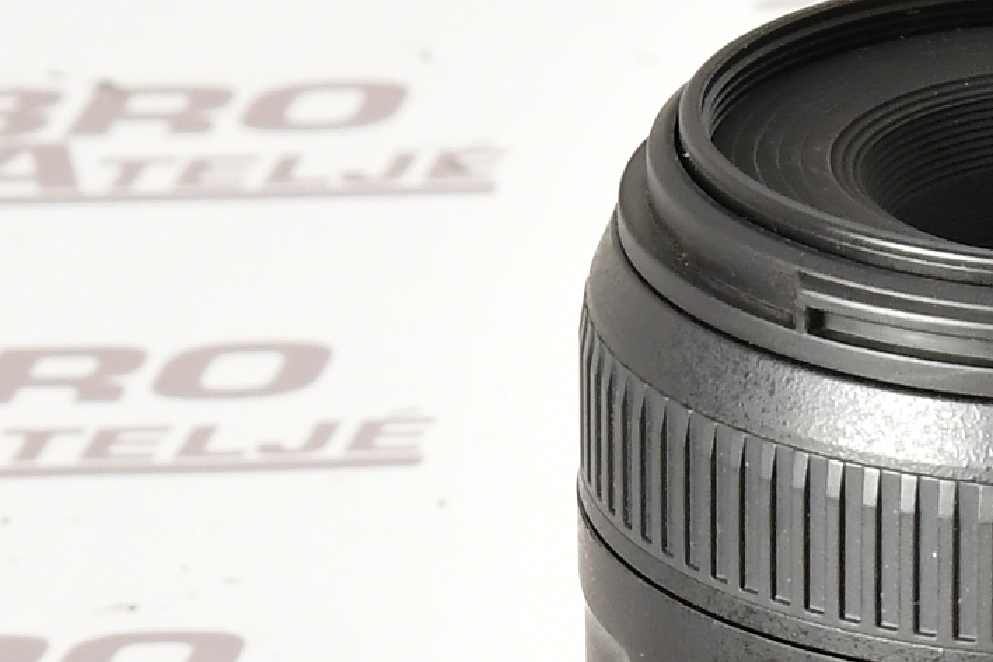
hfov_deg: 10.0
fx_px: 5600
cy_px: 731
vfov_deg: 6.7
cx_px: 1158
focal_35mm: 203
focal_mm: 75
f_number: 13
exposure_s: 1/200
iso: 1600
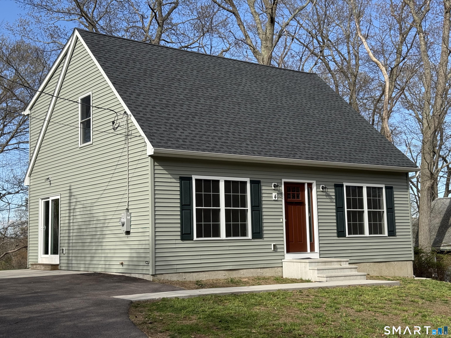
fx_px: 625
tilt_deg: +6.5
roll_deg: +1.5
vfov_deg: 30.3
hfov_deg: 39.7
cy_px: 169
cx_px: 226
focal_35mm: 48
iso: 64
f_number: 1.78
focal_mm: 6.76
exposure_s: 1/2494
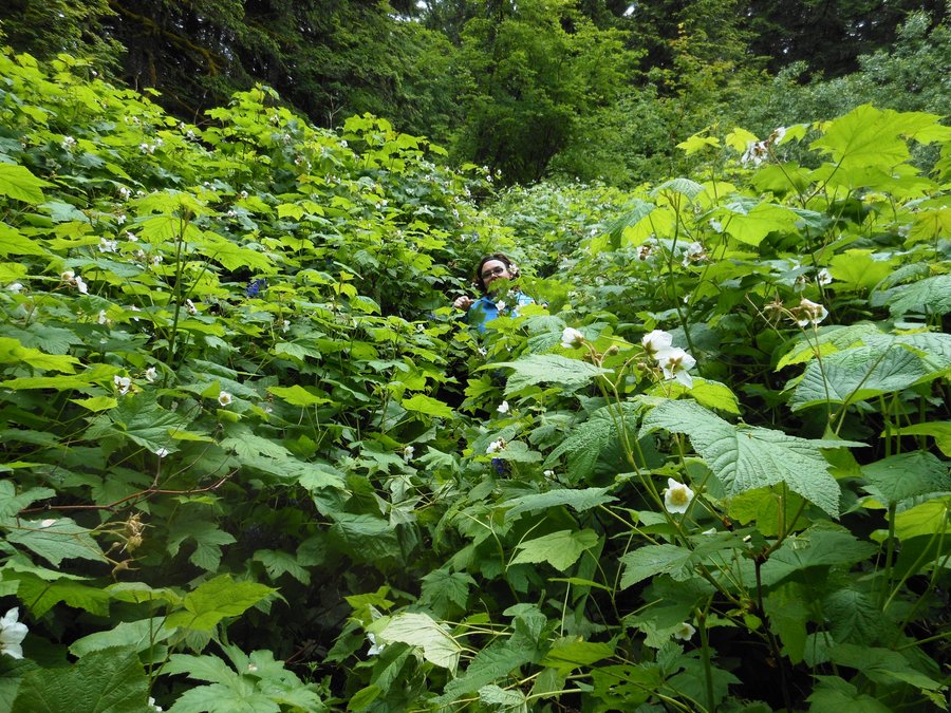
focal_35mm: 25
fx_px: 687
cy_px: 356
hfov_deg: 69.4
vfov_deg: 54.9
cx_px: 476
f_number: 3.2
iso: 80
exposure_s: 1/320
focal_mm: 4.5
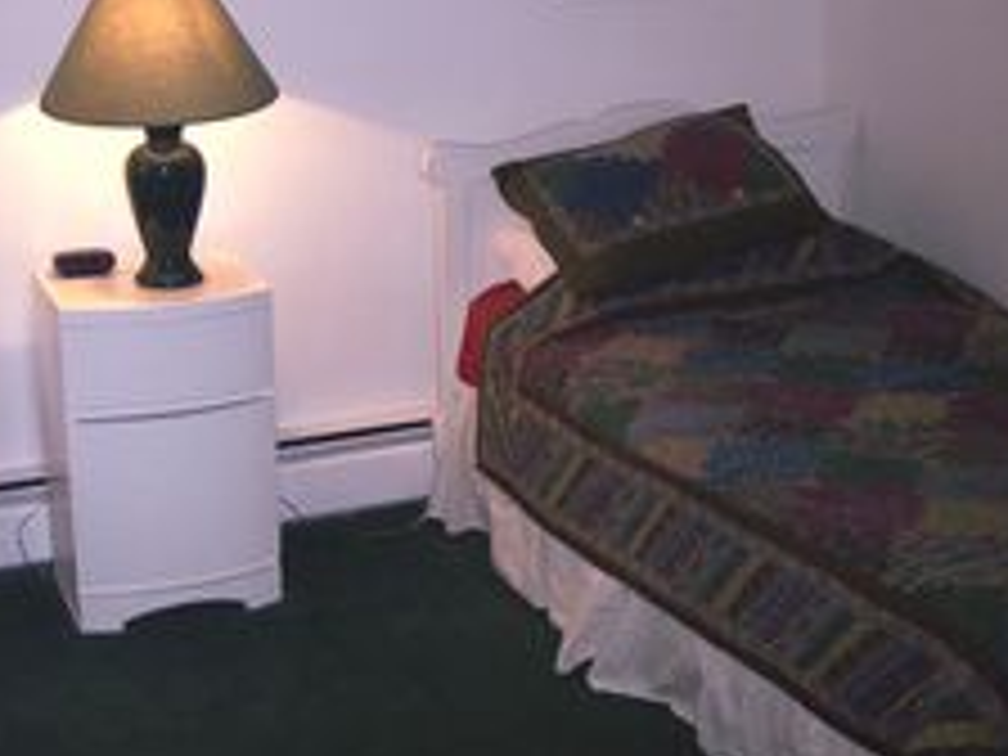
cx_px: 454
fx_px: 1864
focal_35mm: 64
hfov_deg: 30.2
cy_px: 252
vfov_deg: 22.8
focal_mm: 8
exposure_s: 1/60
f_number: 2.8
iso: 100
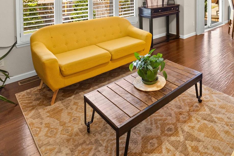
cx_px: 159
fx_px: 169
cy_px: 31
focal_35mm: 26
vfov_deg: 46.8
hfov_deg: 67.2
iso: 200
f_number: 10
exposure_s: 1/3
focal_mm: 10
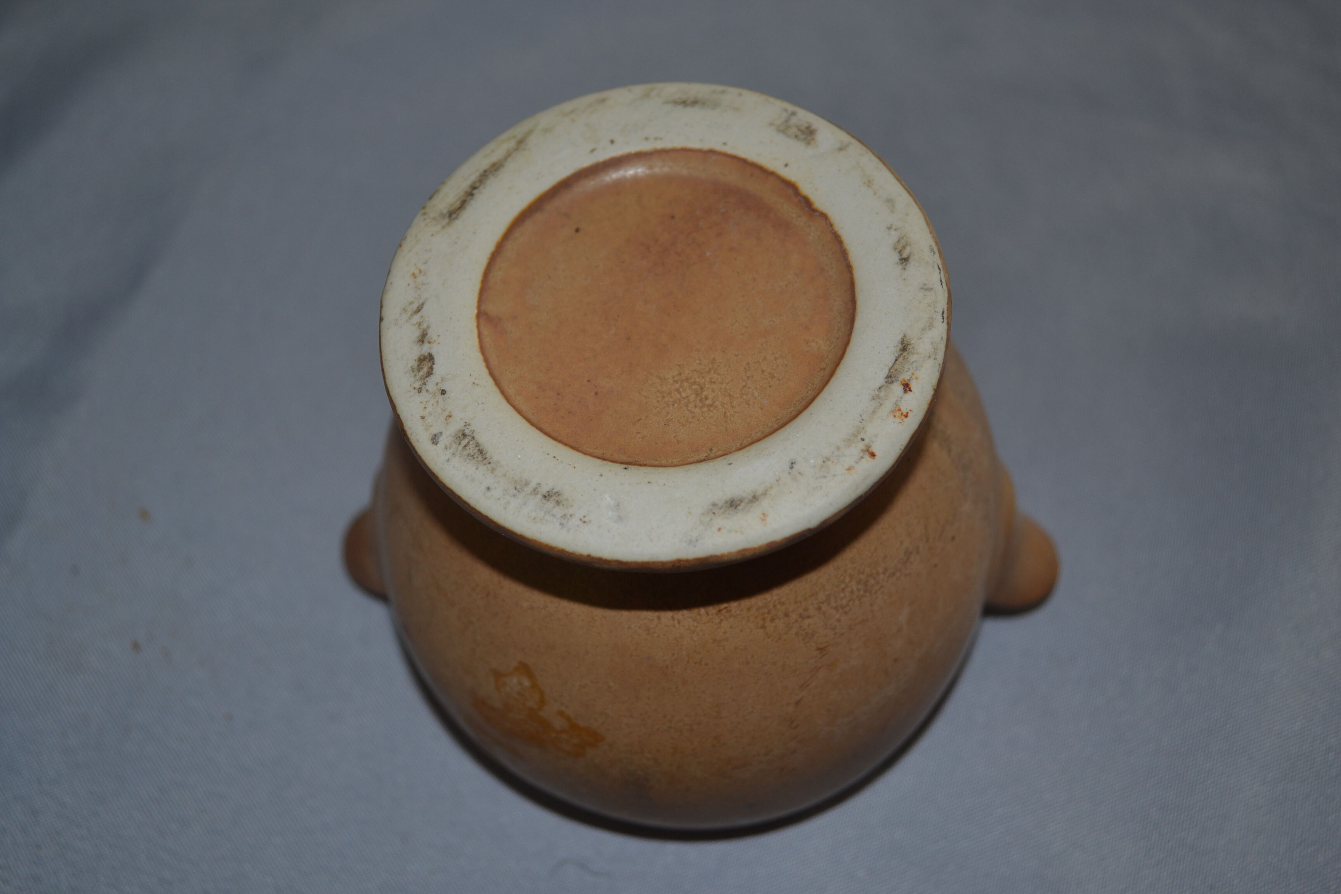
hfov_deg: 49.6
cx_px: 670
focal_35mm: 39
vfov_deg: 34.2
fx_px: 1453
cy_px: 447
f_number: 4.2
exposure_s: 1/60
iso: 140
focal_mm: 26
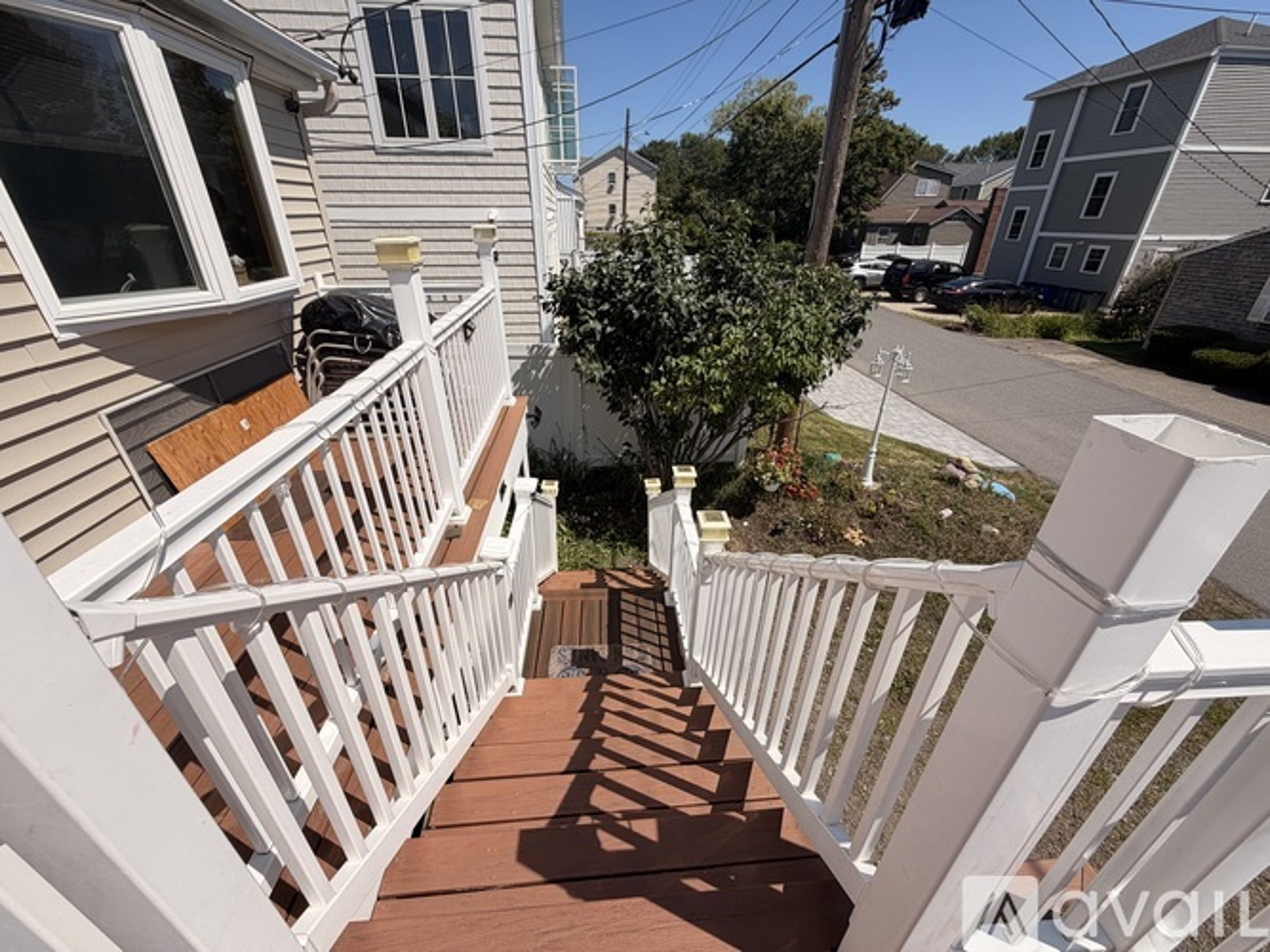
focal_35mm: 14
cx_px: 635
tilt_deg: -27.0
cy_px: 476
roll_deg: +0.0
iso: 20
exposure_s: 1/1497
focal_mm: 2.22
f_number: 2.2
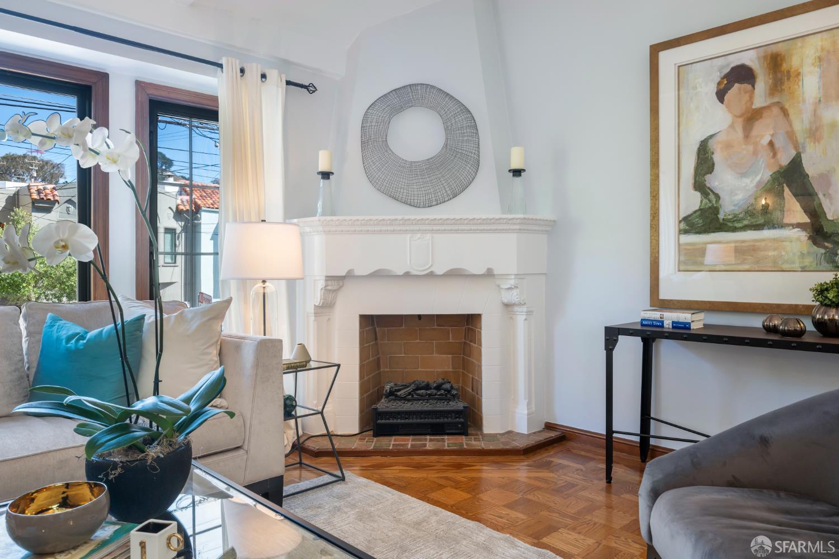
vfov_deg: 53.1
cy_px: 280
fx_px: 559
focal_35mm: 24
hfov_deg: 73.7
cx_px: 420
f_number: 9
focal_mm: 24
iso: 400
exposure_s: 1/15
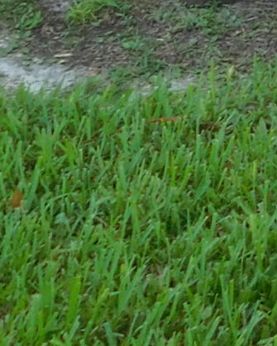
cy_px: -537
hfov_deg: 7.7
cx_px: 824
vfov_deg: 9.5
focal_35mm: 175
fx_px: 1791
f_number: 3.4
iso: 125
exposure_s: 1/80
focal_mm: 4.5
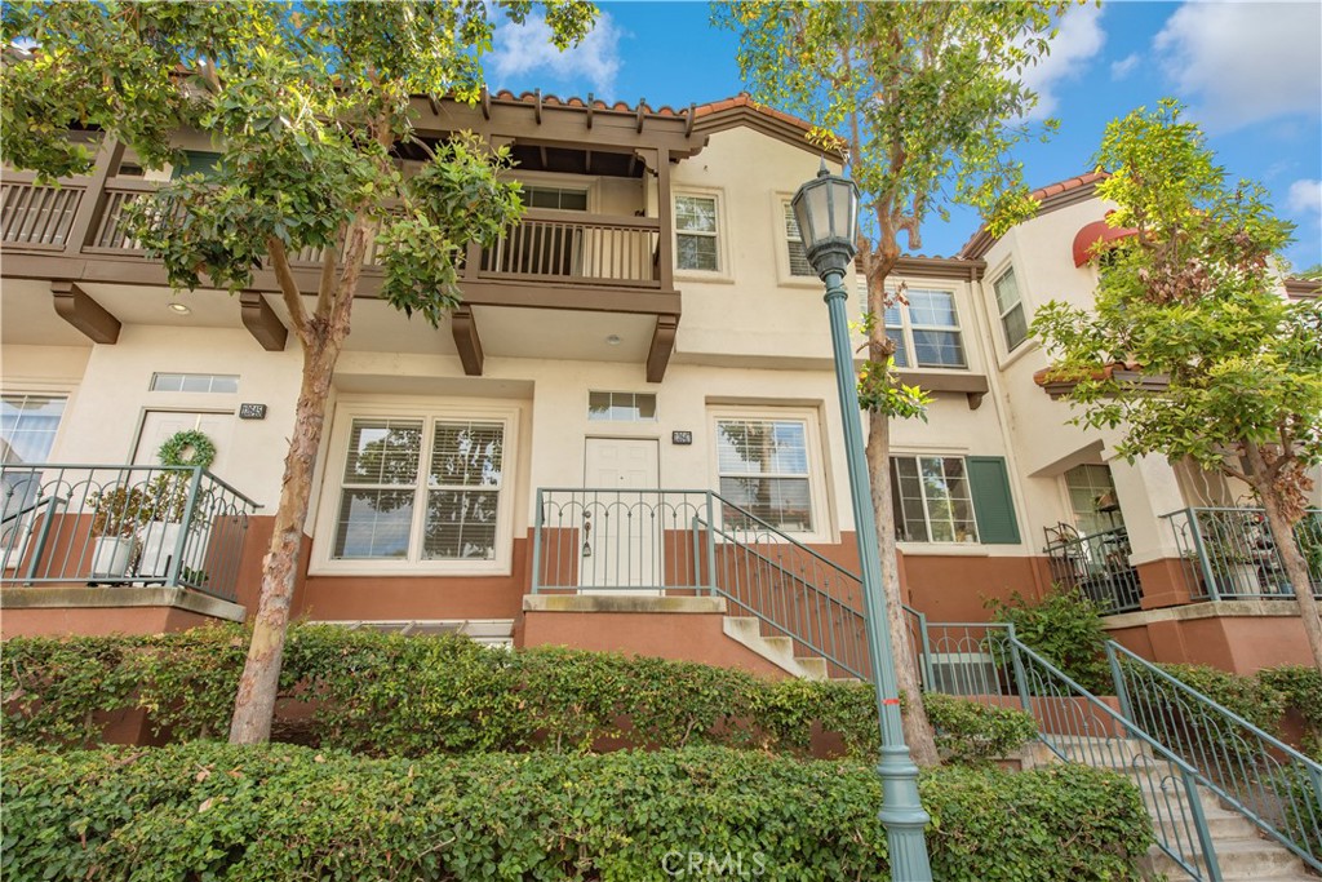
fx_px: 698
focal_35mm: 19
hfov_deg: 86.9
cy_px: 441
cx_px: 661
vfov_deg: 64.6
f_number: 8
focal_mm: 19
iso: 250
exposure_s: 1/250
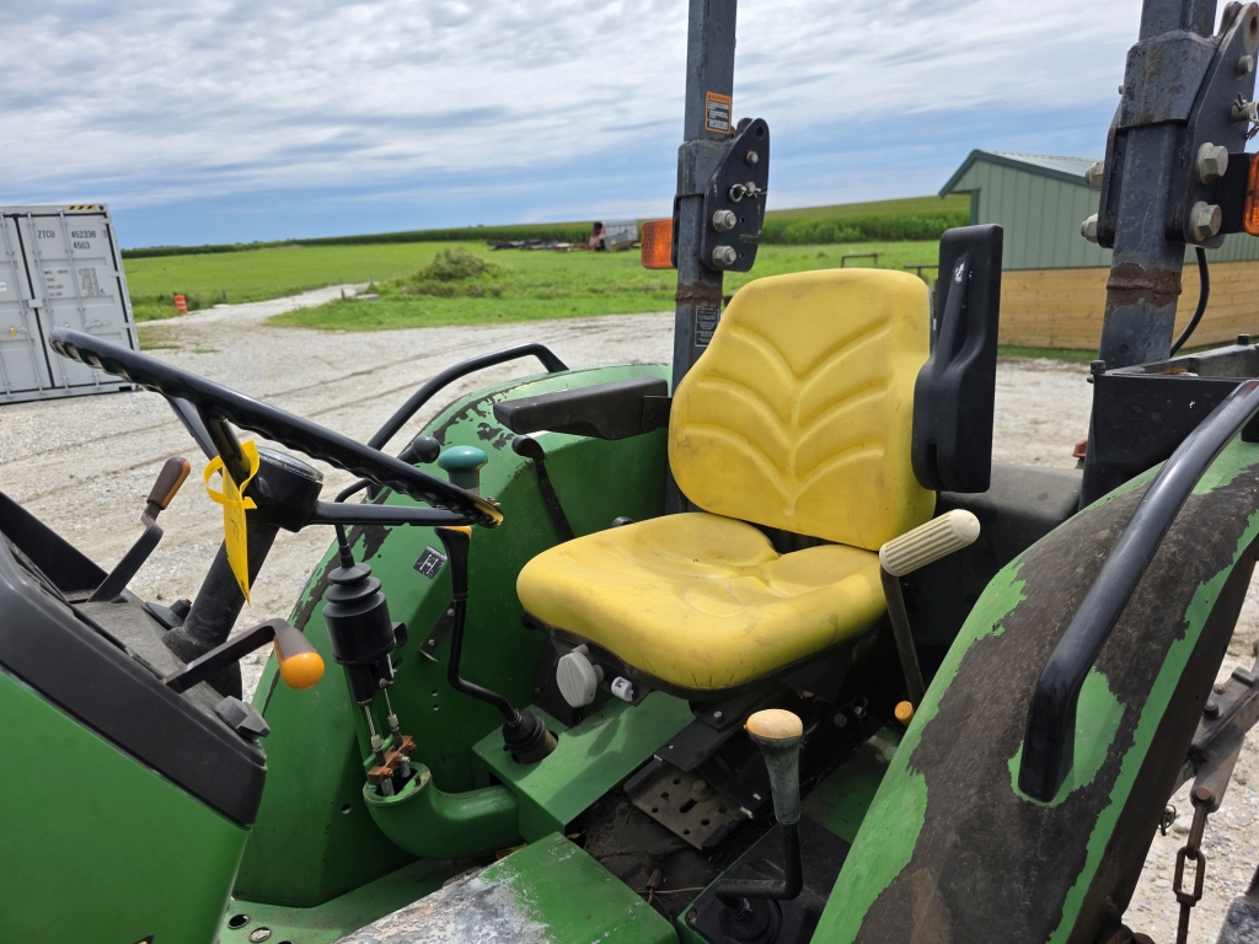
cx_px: 630
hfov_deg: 73.9
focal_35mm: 23
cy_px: 472
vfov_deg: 58.9
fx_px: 837
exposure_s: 1/4889
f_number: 1.7
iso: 80
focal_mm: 6.3
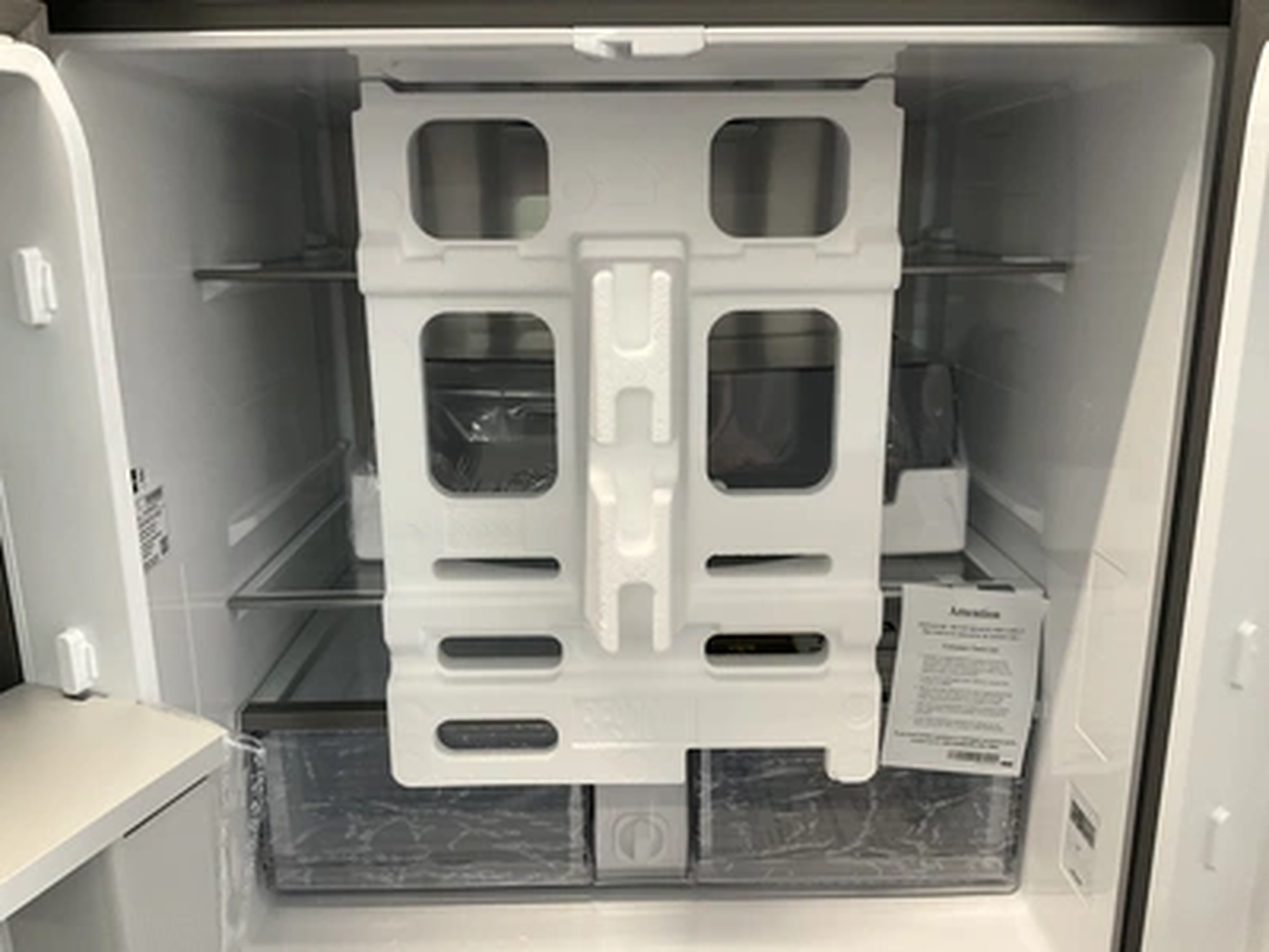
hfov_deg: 61.7
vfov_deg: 48.2
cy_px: 476
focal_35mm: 29
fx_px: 1063
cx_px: 634
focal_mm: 3
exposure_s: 1/60
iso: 100
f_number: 1.8
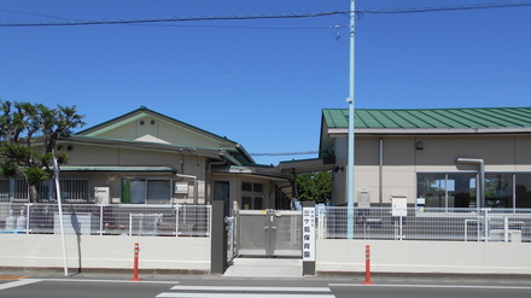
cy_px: 194
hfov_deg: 66.1
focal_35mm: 29
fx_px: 408
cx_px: 269
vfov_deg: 39.7
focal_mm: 4.6
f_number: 3.2
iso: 80
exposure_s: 1/1600
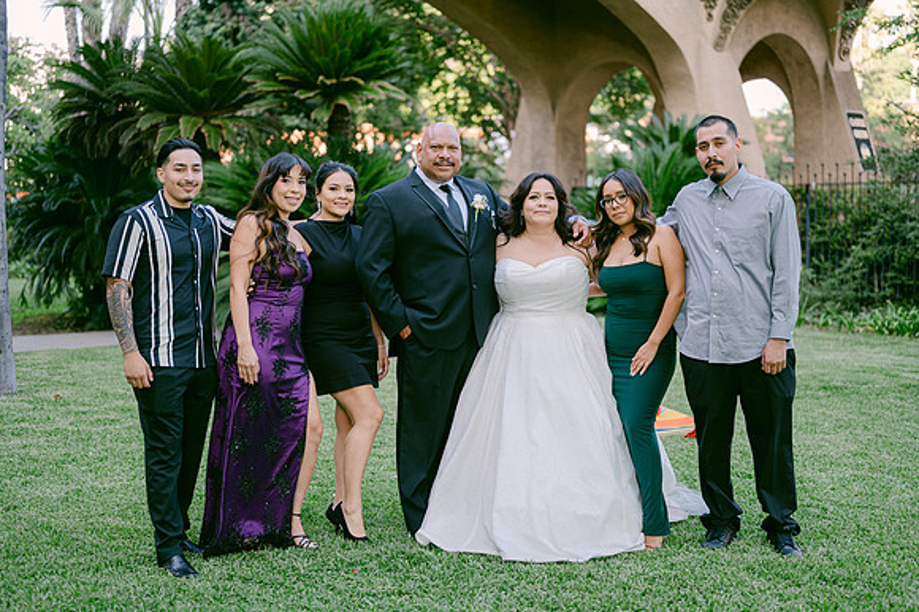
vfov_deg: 26.6
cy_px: 306
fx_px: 1293
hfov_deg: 39.1
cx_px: 462
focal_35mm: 51
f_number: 2
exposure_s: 1/200
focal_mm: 50
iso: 100
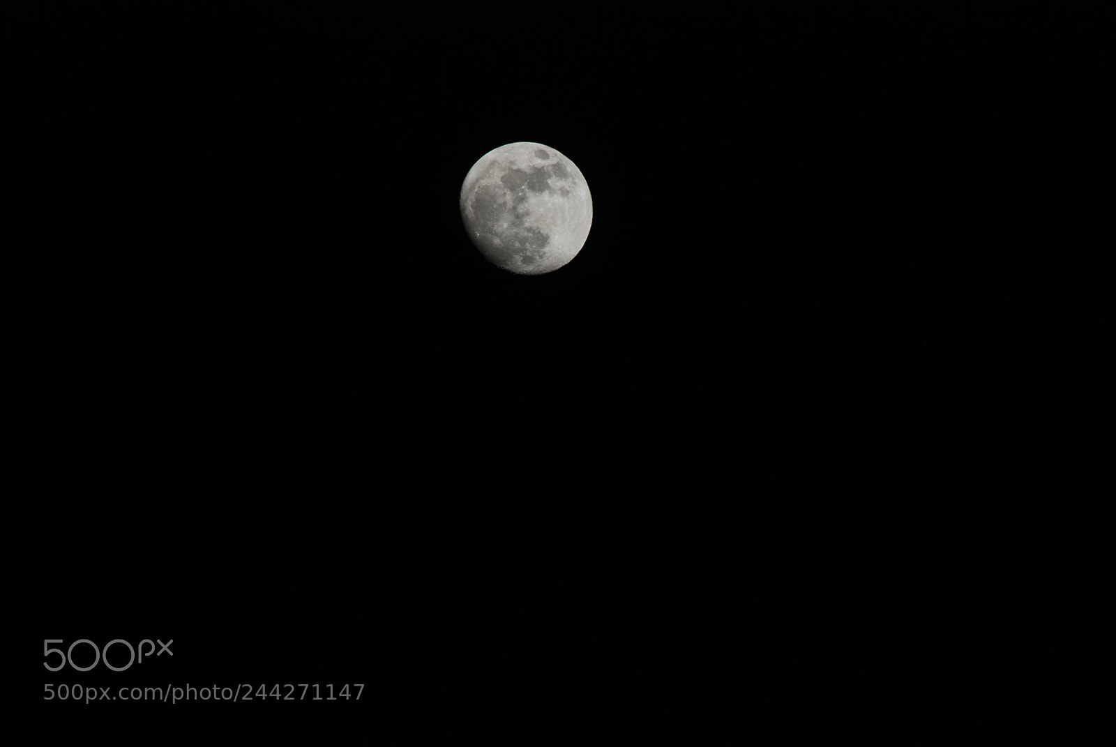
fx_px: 13966
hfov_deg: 4.6
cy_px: 374
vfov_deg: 3.1
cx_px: 558
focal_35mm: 450
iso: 200
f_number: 5.6
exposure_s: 1/640
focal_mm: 300
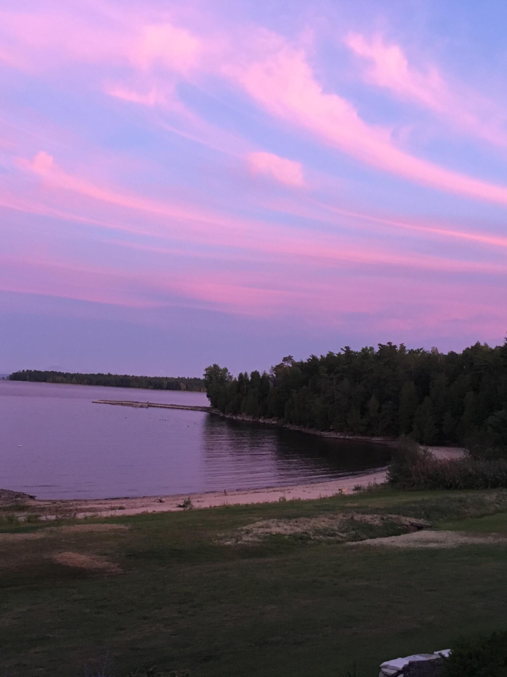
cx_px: 185
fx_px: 762
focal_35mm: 39
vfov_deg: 47.9
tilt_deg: +3.1
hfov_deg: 36.6
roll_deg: -3.3
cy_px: 338
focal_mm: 4.15
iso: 125
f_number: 2.2
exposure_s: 1/30
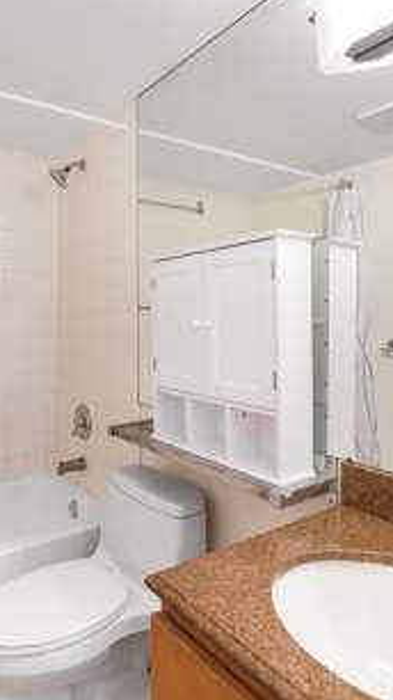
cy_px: 337
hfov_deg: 48.9
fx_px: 426
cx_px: 142
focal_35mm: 23
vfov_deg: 78.7
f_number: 9
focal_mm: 14
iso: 1000
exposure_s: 1/30
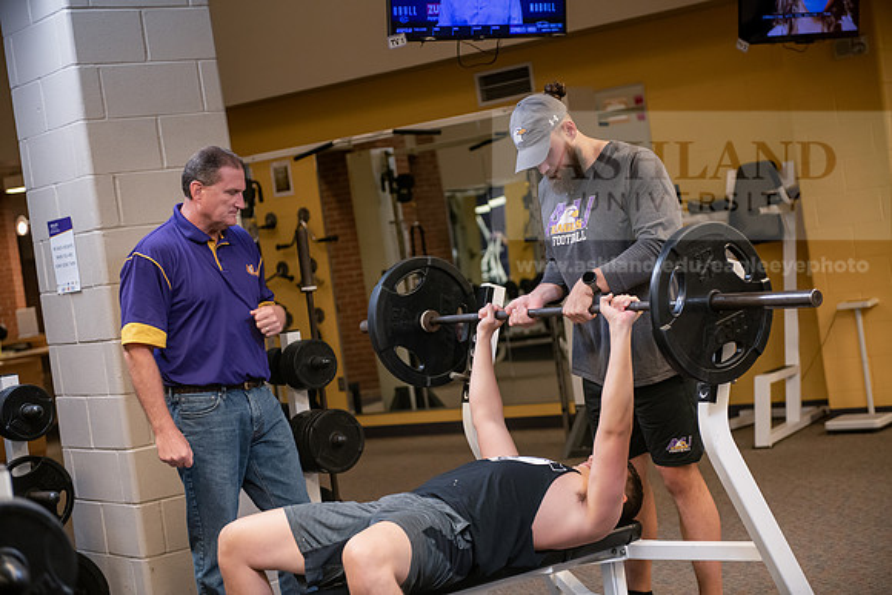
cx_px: 446
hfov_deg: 28.8
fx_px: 1735
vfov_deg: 19.5
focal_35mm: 70
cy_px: 298
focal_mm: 70
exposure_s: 1/200
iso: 1250
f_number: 3.2
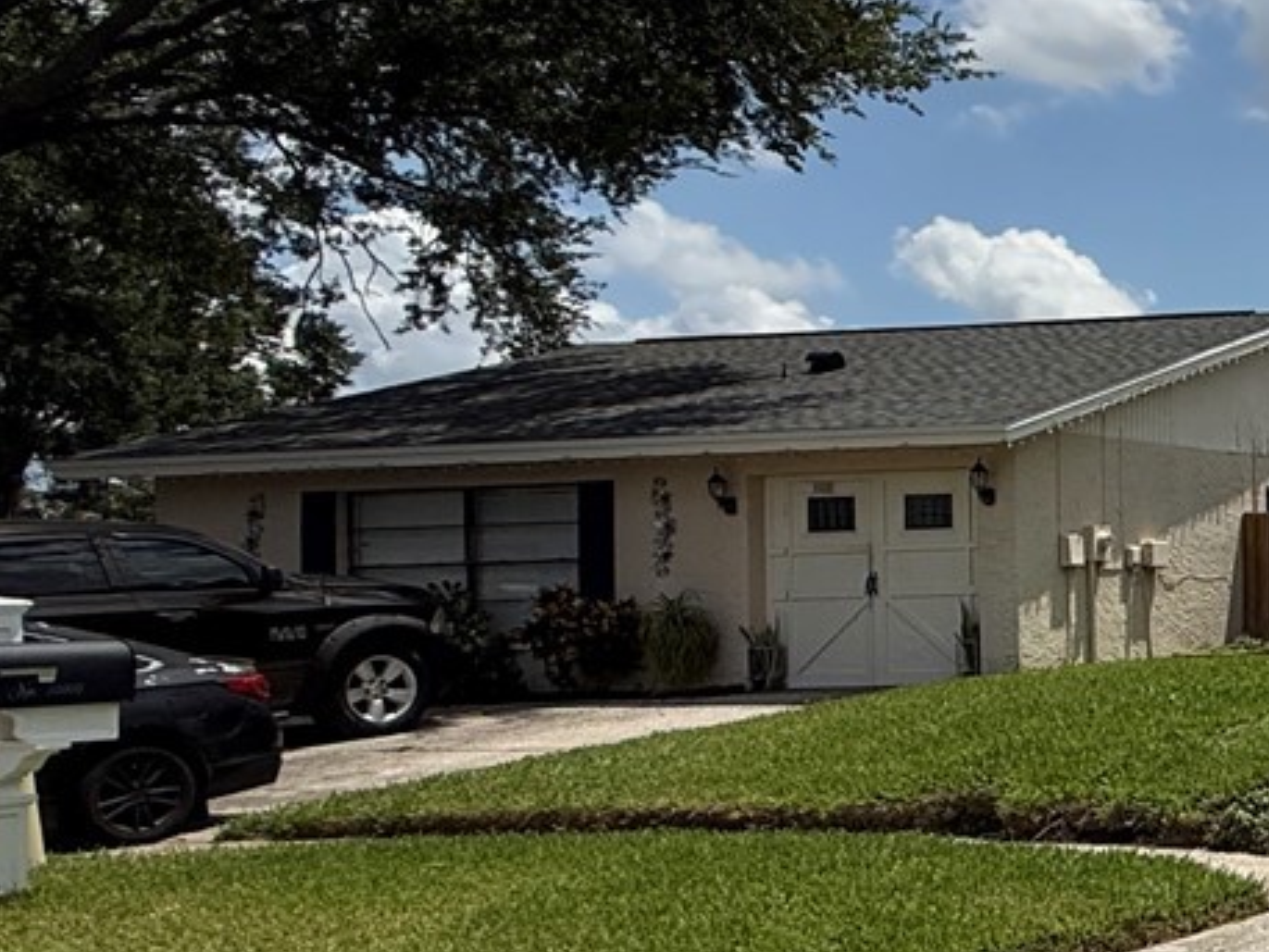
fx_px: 1797
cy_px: 547
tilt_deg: +0.8
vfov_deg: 29.6
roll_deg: +2.5
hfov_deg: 24.8
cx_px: 2085
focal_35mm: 49
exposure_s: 1/4425
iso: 50
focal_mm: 2.22
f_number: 2.2
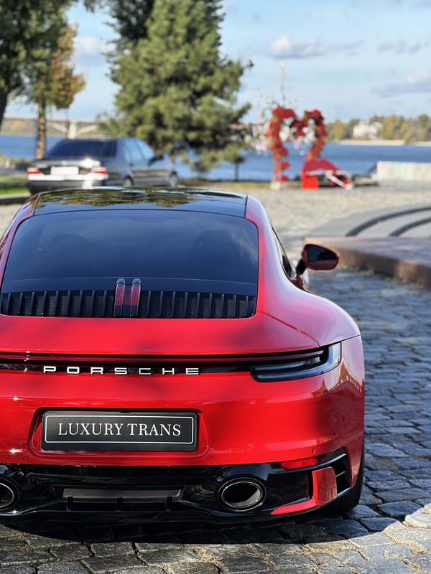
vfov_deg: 25.3
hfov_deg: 19.1
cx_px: 216
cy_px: 287
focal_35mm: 77
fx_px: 1278
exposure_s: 1/172
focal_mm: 9
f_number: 2.8
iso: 40
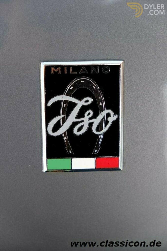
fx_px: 577
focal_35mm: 83
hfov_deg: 16.5
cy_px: 126
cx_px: 84
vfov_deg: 24.5
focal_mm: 55
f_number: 4
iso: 200
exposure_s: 1/125
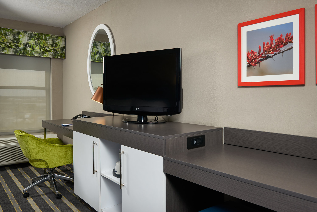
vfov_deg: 45.0
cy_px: 106
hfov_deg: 63.6
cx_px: 158
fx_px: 255
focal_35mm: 29
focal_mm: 29
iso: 400
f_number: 8
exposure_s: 1/250
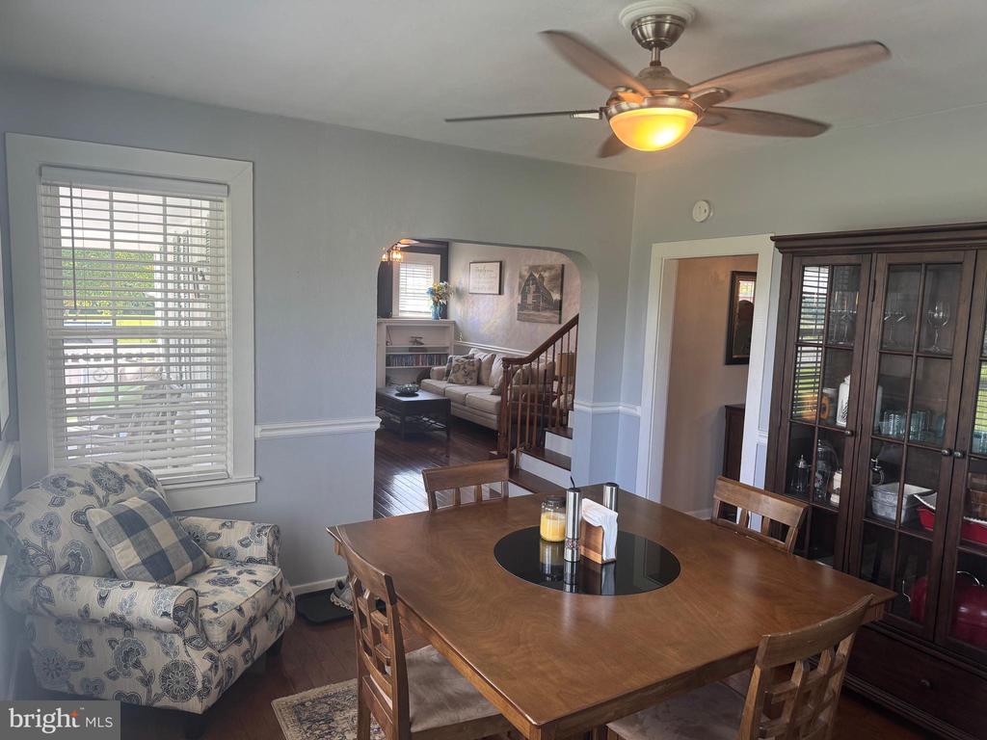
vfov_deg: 56.8
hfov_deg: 71.6
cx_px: 494
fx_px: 684
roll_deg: -2.2
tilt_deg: -7.2
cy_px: 370
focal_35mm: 24
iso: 125
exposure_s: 1/120
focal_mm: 6.76
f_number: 1.78
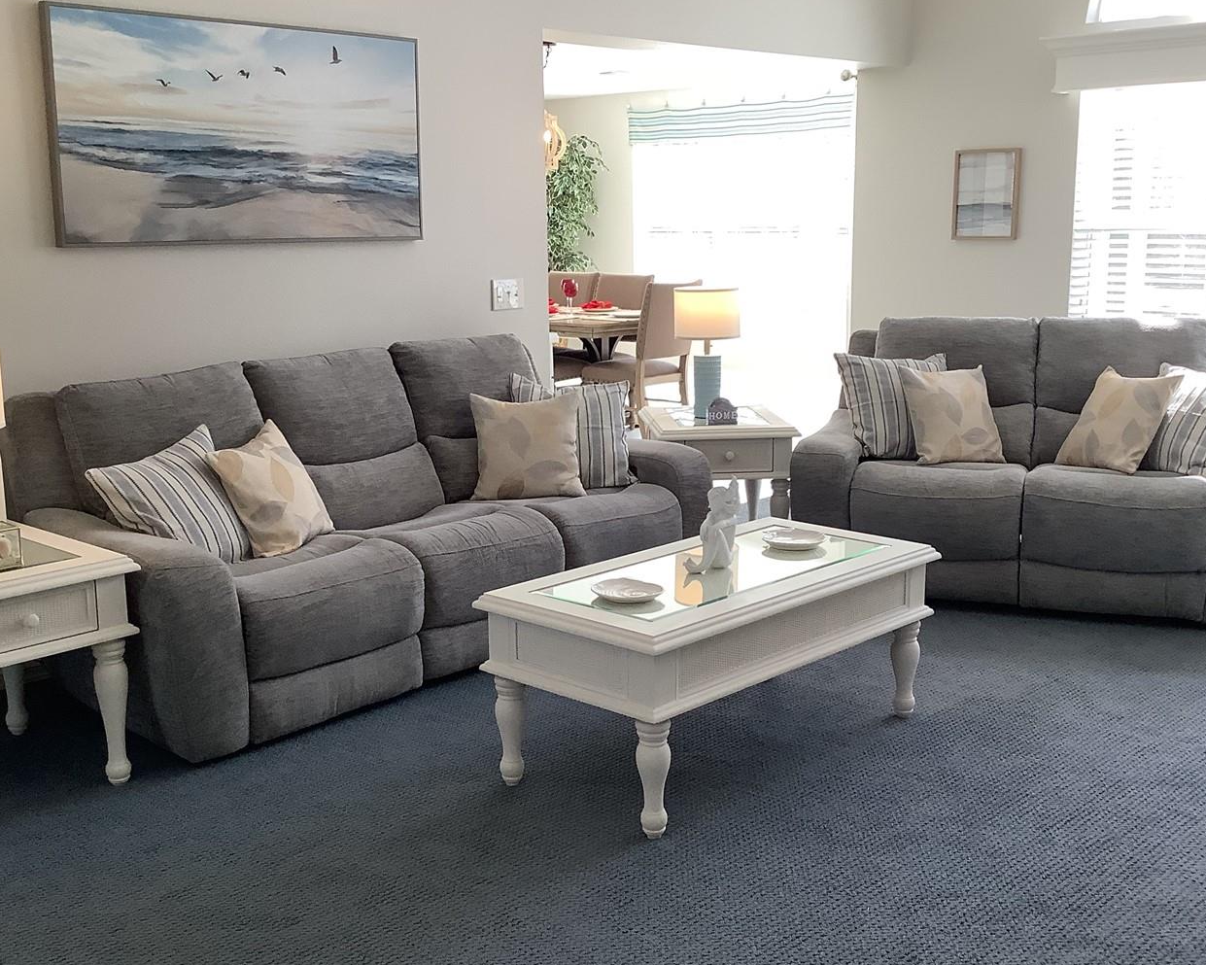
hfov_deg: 46.8
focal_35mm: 39
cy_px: 496
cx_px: 591
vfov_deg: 38.2
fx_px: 1392
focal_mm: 3.3
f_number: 2.4
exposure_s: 1/100
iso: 80
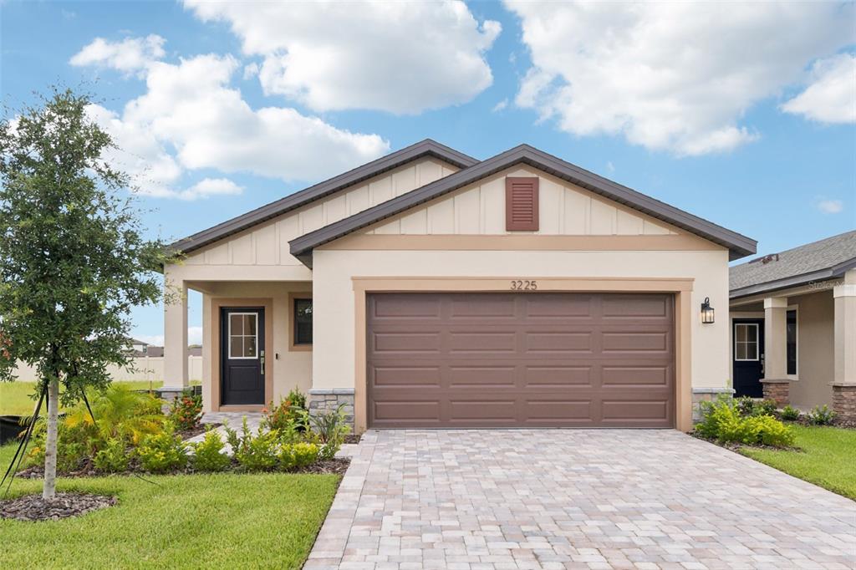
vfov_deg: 43.6
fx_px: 713
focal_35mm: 30
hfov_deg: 61.9
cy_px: 285
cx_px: 428
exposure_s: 1/1250
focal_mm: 30
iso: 400
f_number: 8
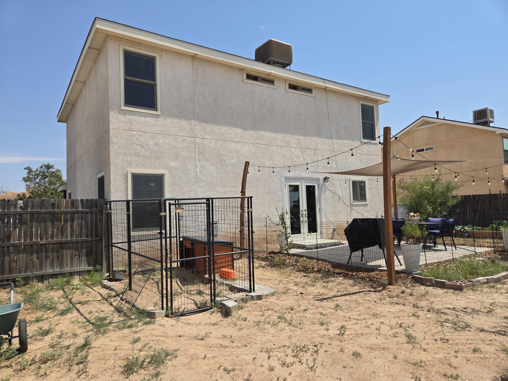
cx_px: 254
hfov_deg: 73.9
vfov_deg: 58.9
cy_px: 190
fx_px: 338
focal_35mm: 23
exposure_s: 1/2628
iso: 25
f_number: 1.8
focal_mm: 5.4
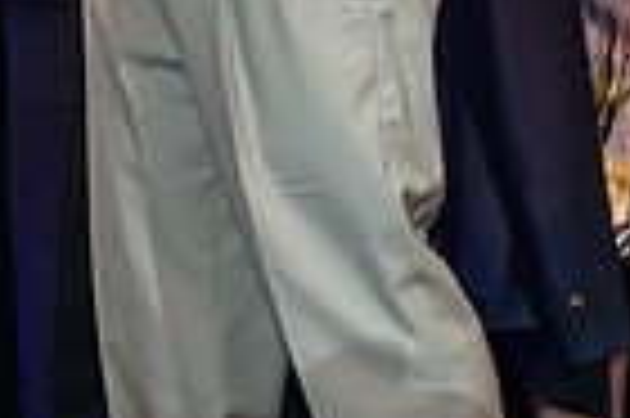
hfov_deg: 6.0
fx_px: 5943
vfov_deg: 4.0
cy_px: -371
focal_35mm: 340
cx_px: -261
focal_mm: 82
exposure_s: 1/200
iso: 2000
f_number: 4
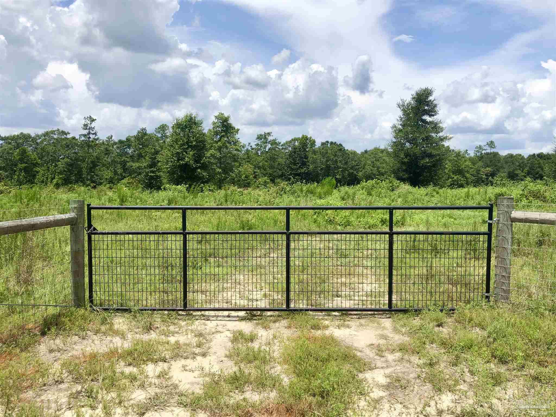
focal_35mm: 28
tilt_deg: -5.5
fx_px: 450
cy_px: 208
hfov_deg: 63.4
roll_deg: -1.4
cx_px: 278
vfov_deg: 49.7
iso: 20
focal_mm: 3.99
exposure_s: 1/2667
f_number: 1.8
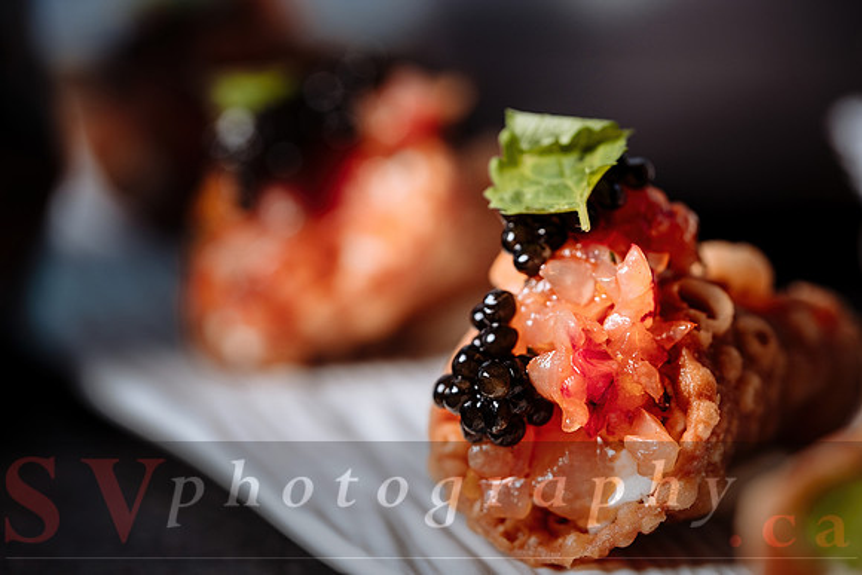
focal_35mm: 120
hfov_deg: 17.1
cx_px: 431
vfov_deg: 11.4
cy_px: 288
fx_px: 2874
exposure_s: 1/200
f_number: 5.6
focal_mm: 80
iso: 200
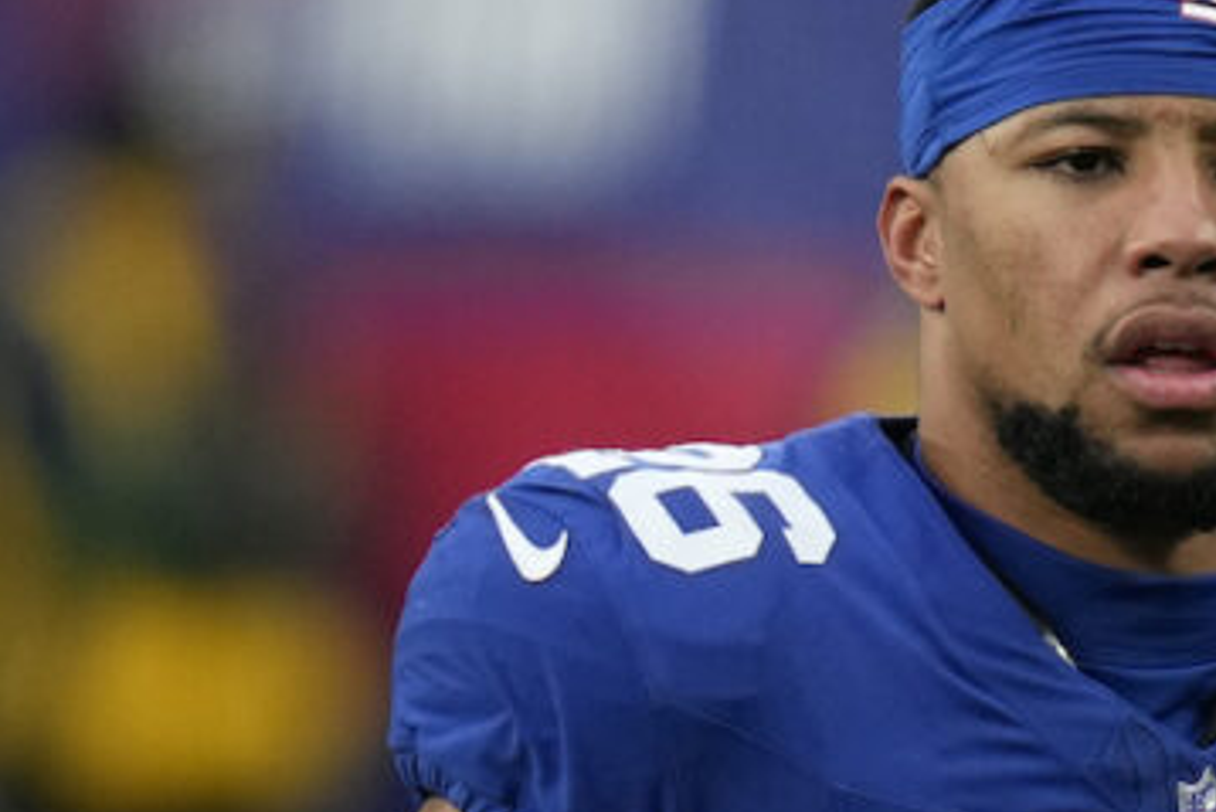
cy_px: 990
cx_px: 1138
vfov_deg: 0.8
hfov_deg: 1.2
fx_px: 57949
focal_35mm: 1715
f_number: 2.8
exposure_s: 1/2000
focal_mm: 400
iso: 1600
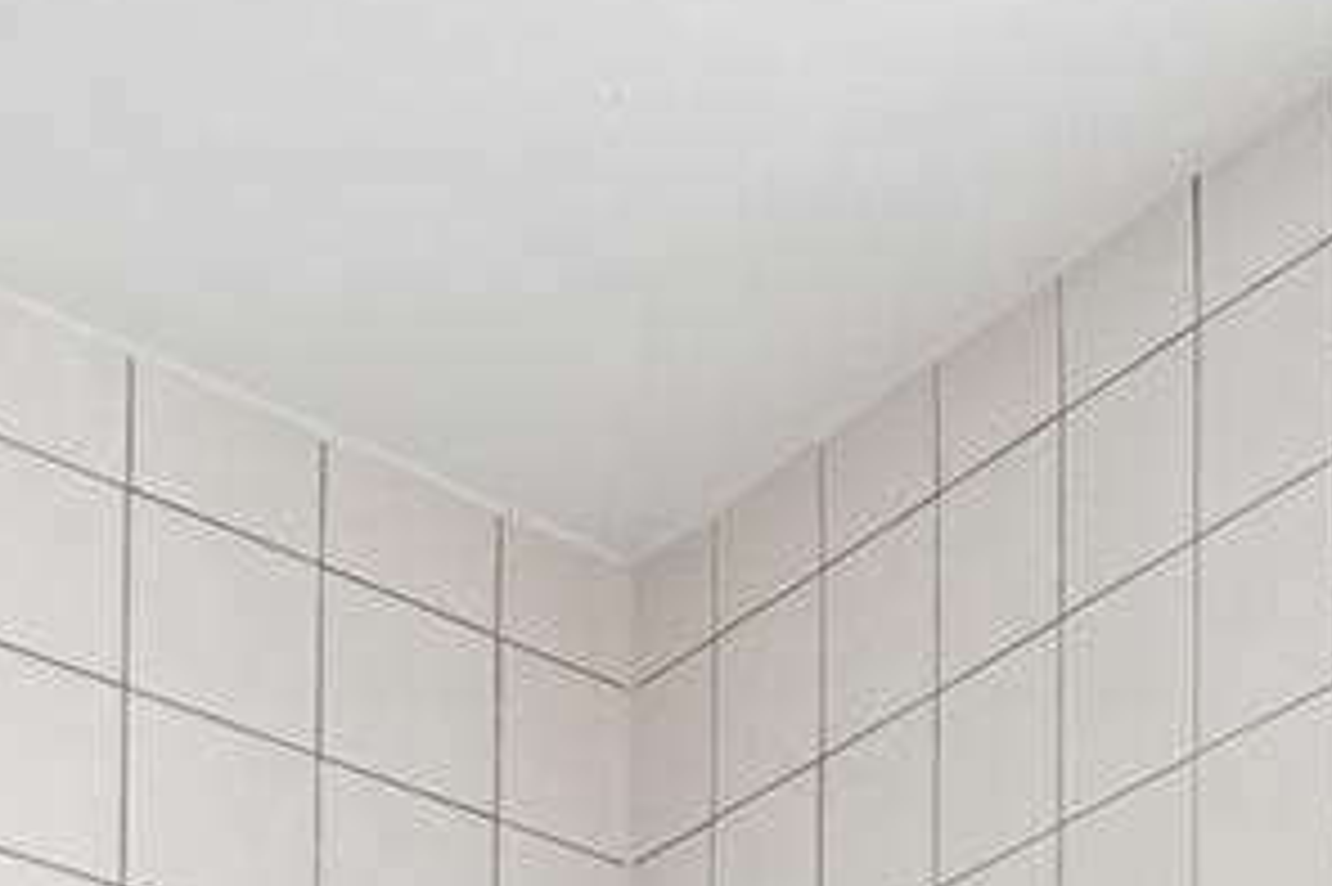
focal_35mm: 81
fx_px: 2995
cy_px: 2330
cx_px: 1638
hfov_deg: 22.8
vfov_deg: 12.1
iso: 400
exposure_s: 1/30
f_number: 8
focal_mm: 10
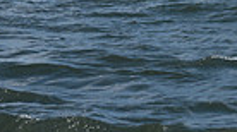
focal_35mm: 331
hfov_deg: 6.5
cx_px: 267
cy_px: -351
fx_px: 2076
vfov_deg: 3.5
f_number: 11
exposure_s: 1/1000
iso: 320
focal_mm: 75
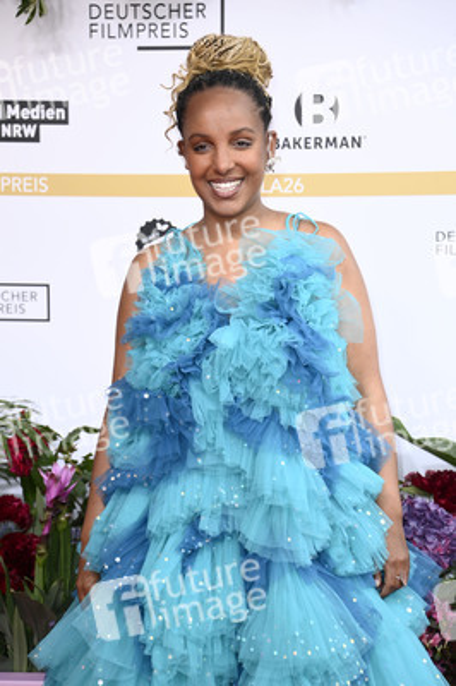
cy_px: 343
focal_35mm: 125
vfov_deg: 16.4
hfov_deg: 10.9
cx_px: 228
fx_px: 2379
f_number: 5.6
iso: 640
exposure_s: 1/250
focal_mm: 125
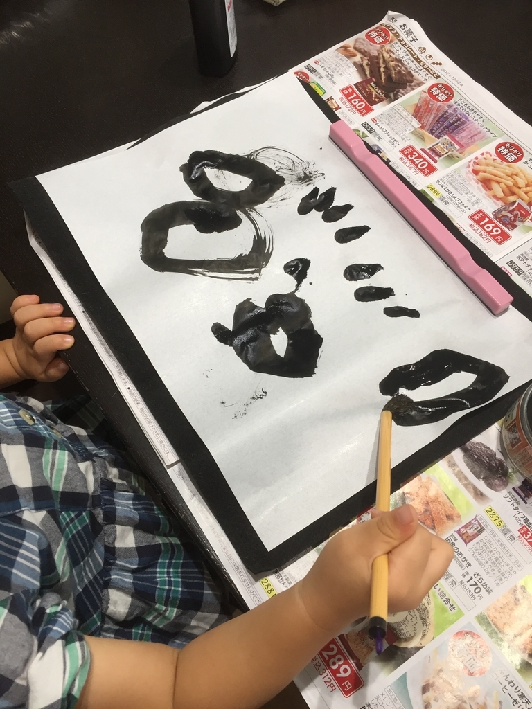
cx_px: 266
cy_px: 354
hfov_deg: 48.2
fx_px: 594
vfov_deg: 61.7
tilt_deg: -64.2
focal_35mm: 29
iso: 64
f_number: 2.2
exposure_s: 1/30
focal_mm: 4.15
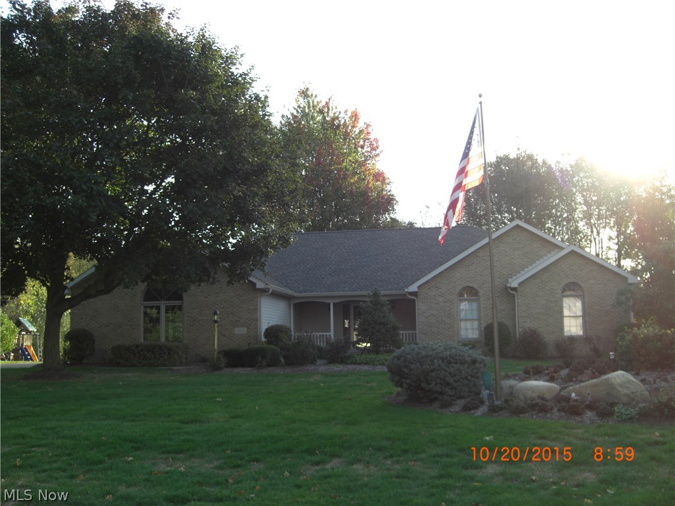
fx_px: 741
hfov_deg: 49.0
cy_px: 253
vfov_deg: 37.7
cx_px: 338
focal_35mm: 38
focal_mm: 7.9
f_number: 2.8
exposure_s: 1/320
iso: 80
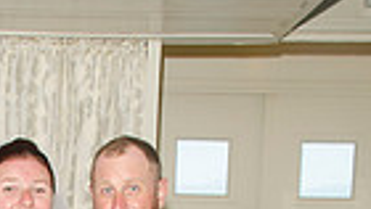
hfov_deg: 18.8
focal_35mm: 111
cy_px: 519
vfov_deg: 9.6
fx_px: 1093
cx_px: 8
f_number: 6.3
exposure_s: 1/250
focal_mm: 22
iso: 400
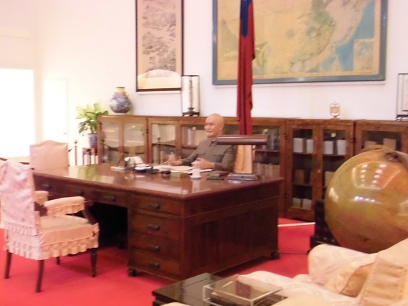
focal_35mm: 44
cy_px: 153
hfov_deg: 43.0
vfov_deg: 32.9
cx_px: 204
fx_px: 518
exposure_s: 1/15
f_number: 4.2
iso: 800
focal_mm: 7.9
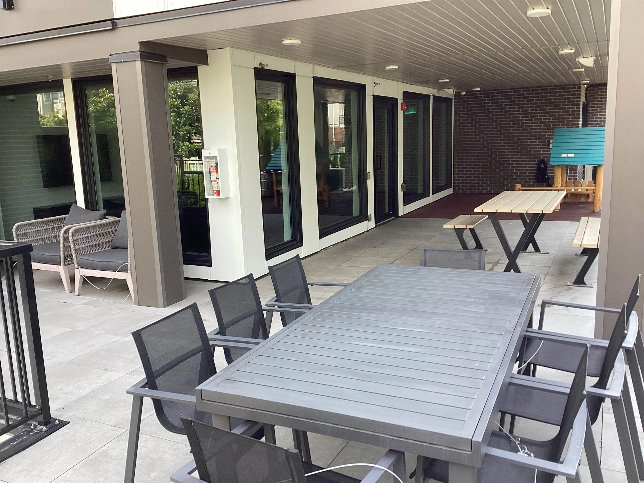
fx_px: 577
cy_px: 242
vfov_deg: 45.4
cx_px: 322
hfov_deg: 58.4
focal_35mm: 31
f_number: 2.4
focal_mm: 3.3
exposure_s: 1/120
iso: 32
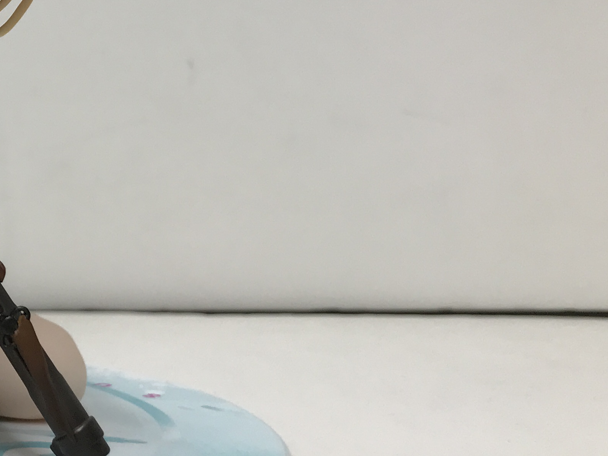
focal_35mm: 71
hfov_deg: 24.6
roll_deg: -2.1
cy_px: 103
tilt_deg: +2.1
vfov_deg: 20.5
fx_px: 1247
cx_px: -132
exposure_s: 1/120
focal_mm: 3.99
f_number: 1.8
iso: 32
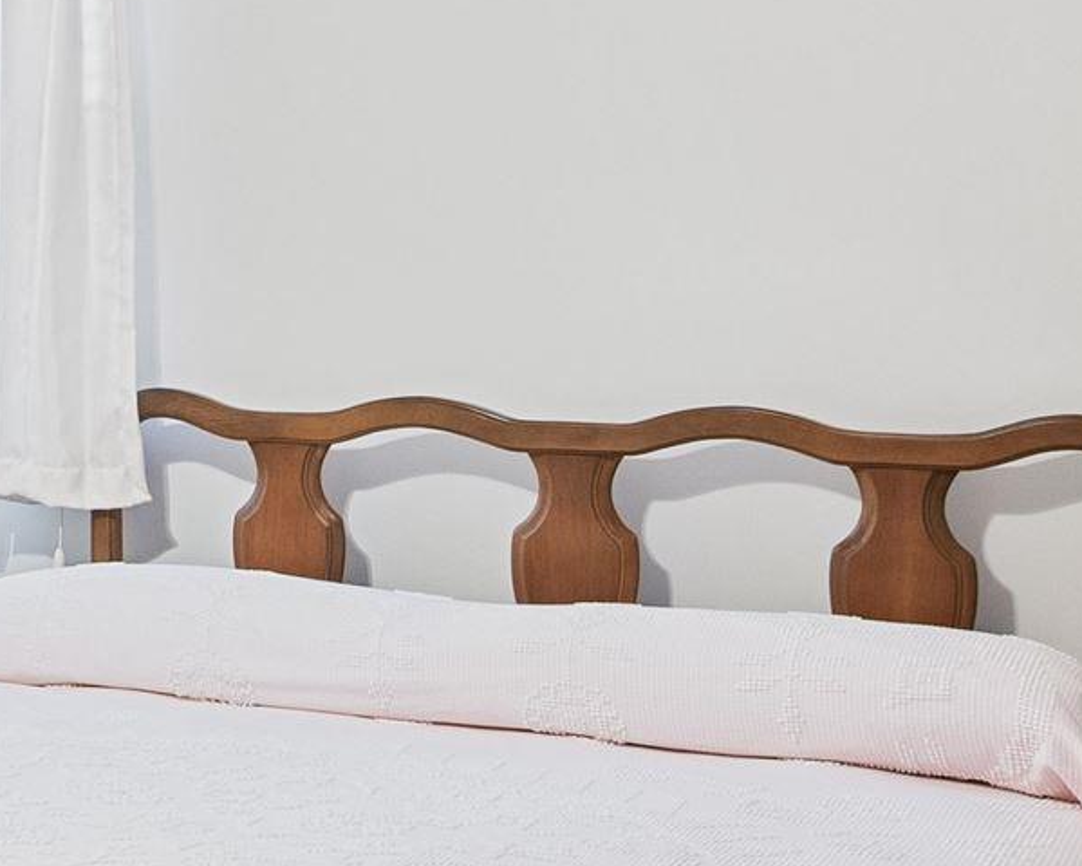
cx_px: -629
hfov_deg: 20.5
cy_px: 291
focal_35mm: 77
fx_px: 2465
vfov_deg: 19.8
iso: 2000
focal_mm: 16
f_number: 5.6
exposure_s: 1/3
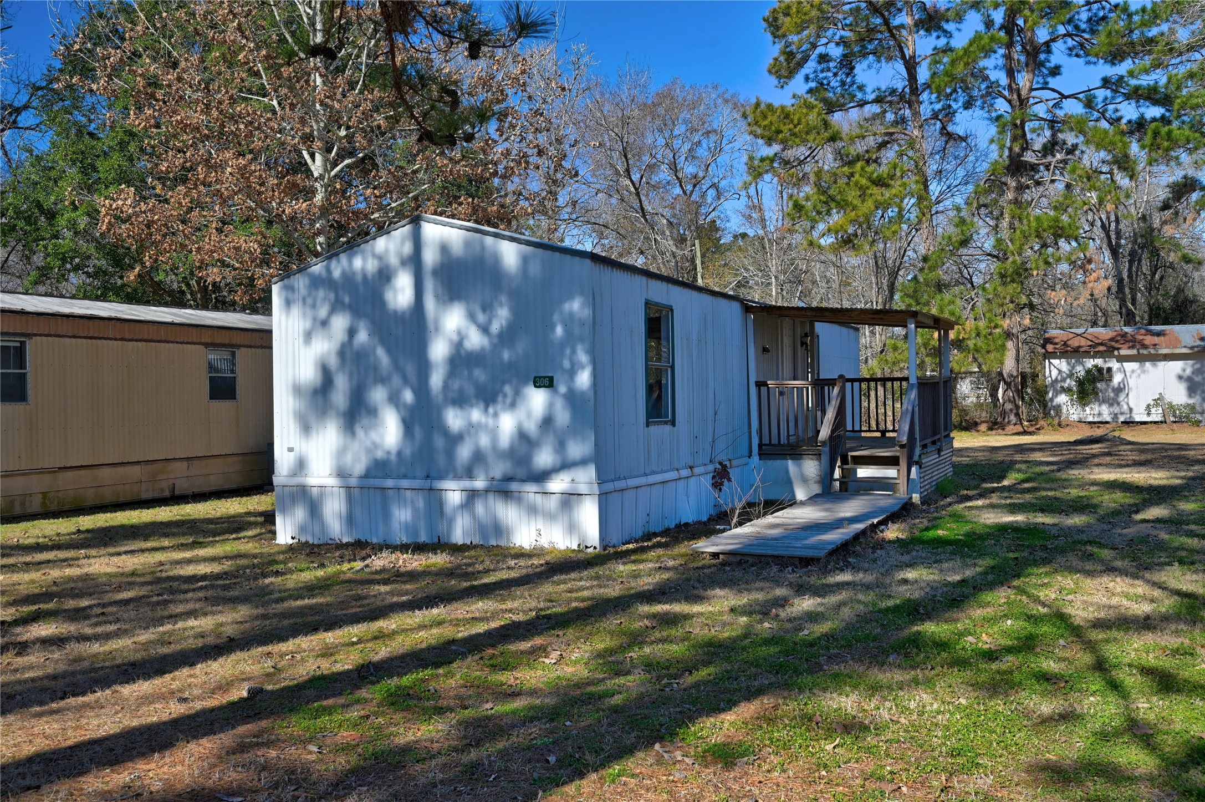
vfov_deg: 43.5
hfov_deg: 62.0
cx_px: 602
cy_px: 401
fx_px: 1003
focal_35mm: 30
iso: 400
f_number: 8
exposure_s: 1/500
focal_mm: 30
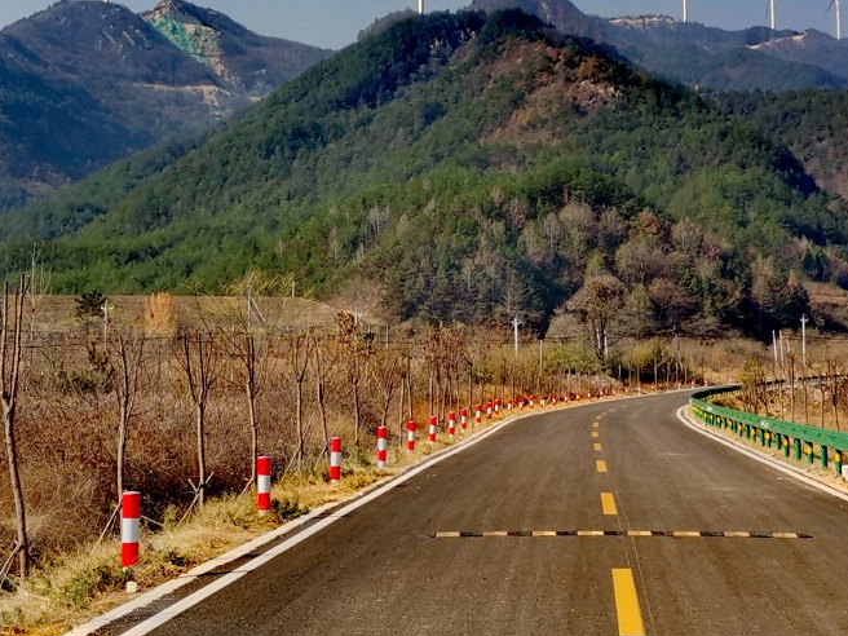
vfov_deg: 19.4
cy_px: 125
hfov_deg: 26.0
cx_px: 485
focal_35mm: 75
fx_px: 1837
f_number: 1.8
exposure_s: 1/1704
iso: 50
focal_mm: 5.5
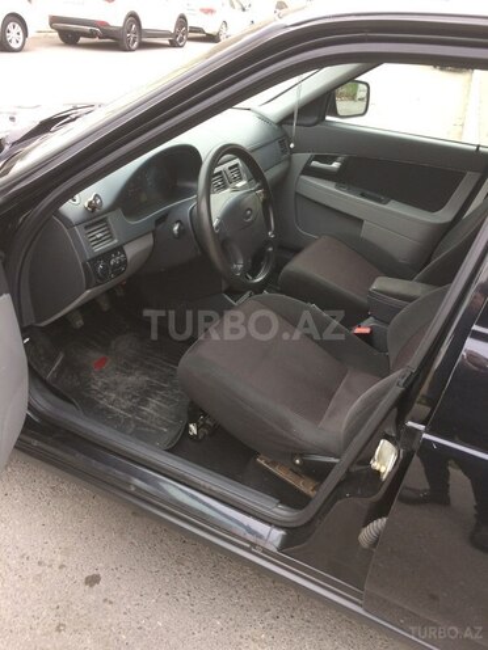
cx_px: 244
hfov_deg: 48.2
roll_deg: -3.5
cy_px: 325
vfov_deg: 61.7
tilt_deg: -33.3
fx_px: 545
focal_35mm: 29
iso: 50
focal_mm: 4.15
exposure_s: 1/50
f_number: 2.2
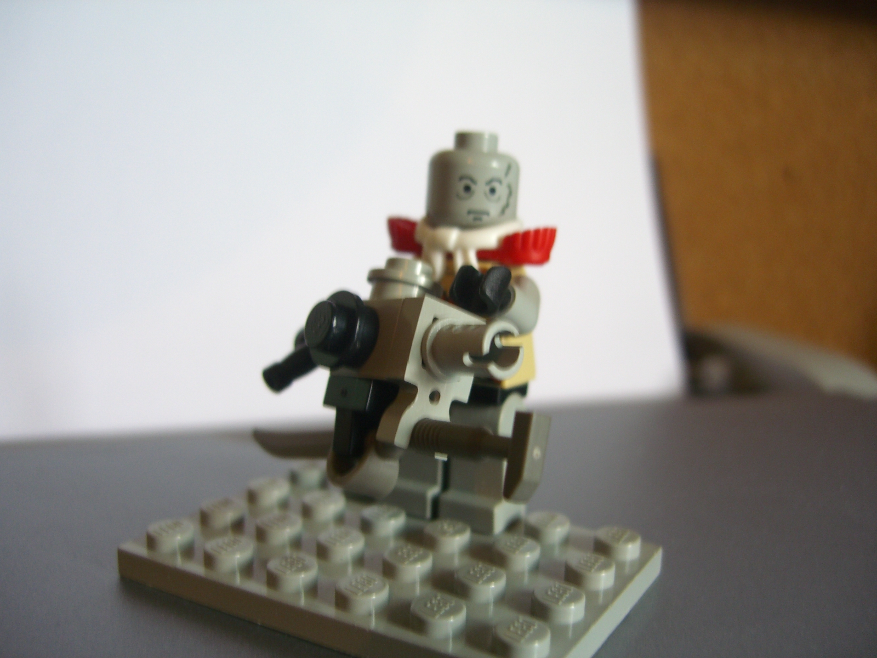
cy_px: 329
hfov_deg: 49.0
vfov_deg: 37.7
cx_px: 438
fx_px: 963
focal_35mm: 38
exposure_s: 1/20
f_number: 2.8
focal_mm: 7.9
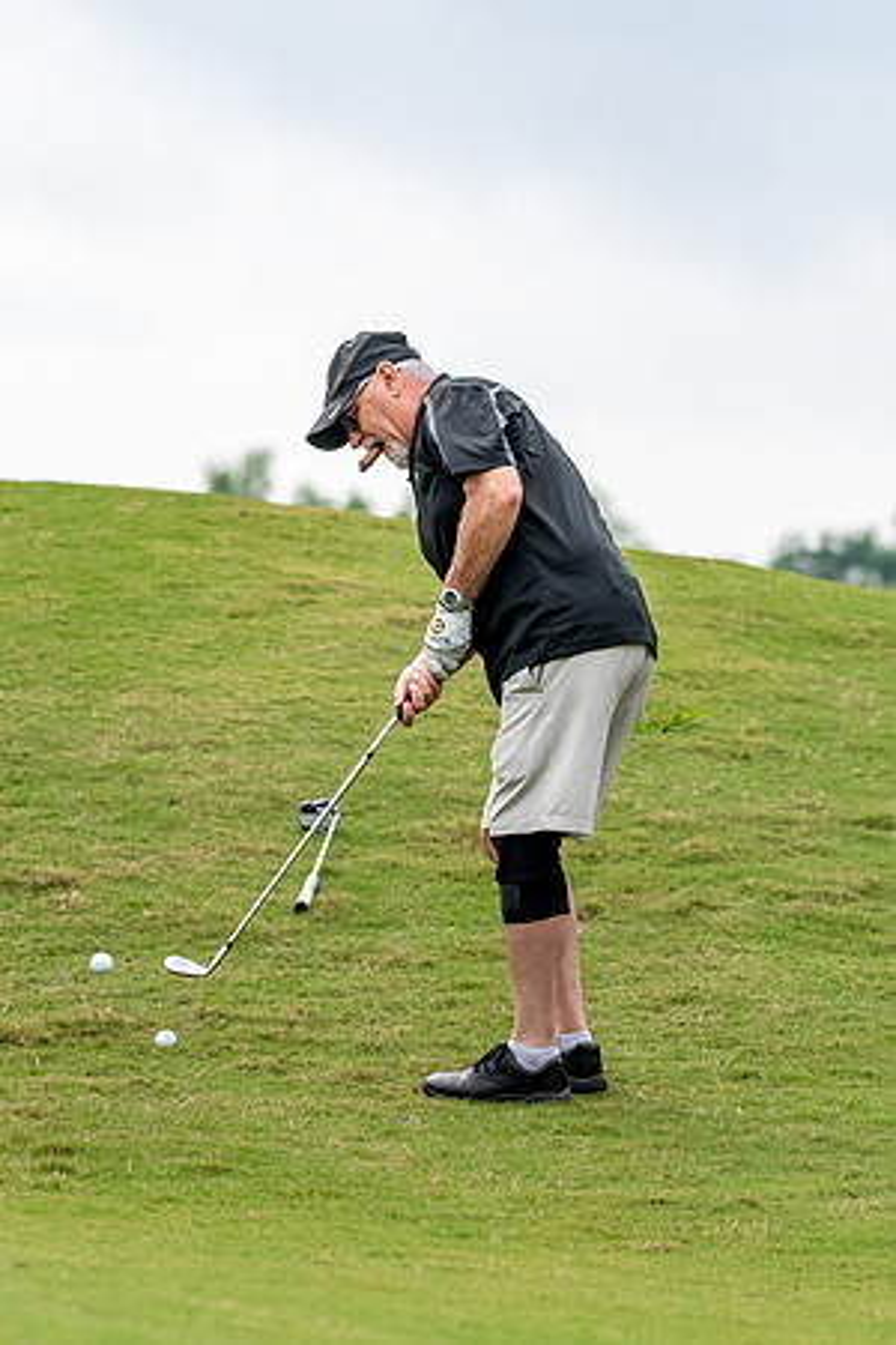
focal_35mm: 315
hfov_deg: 4.4
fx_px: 11759
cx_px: 448
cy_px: 672
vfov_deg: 6.5
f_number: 5.6
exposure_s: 1/2000
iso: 1400
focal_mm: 210
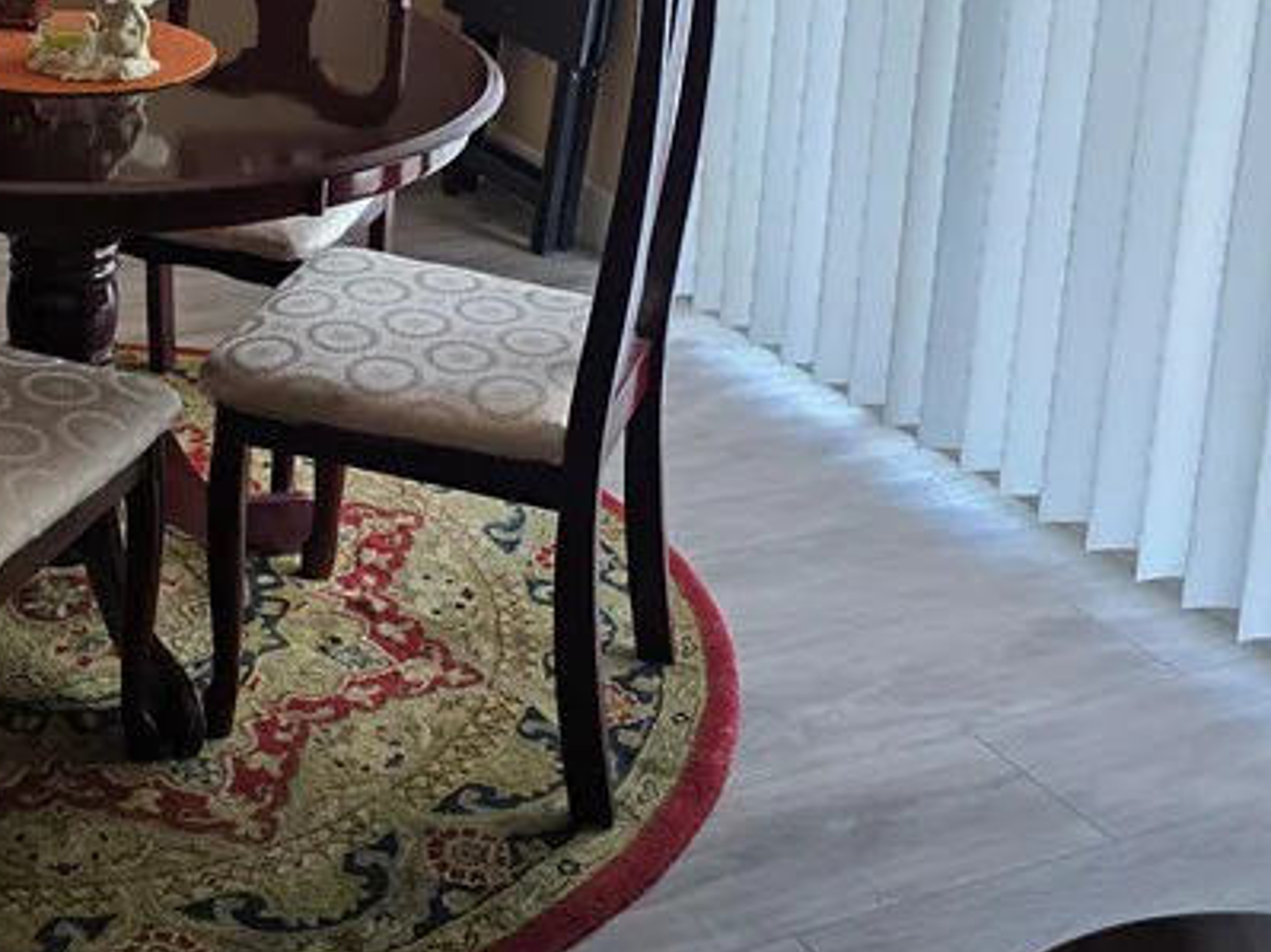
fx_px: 2166
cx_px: 210
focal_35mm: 59
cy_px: -80
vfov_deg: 23.4
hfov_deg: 31.6
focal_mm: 6.3
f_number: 1.7
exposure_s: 1/180
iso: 160
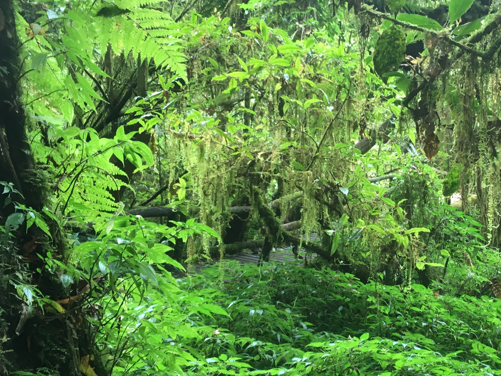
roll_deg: -2.9
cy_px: 196
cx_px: 409
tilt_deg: -3.9
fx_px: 782
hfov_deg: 34.3
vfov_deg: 27.0
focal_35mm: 54
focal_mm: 4.15
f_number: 2.2
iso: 80
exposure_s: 1/33
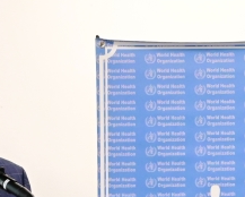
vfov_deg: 5.6
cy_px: 213
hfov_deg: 7.0
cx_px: 40
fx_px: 1989
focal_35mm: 274
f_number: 8
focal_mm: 62
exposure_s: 1/160
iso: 8000
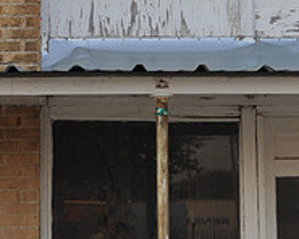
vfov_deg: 9.8
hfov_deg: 12.2
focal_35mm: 154
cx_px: 349
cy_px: -51
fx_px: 1367
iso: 400
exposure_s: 1/100
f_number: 5
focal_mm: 35
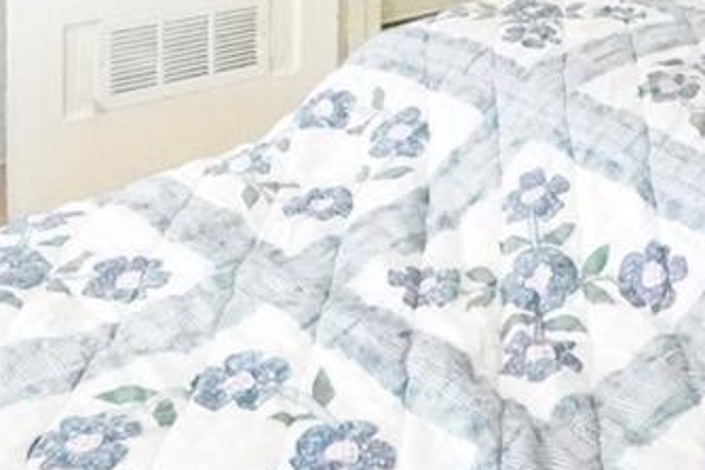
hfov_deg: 29.0
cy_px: -350
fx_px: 1313
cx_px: 621
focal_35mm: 67
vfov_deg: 17.1
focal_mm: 14
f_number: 8
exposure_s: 1/1000
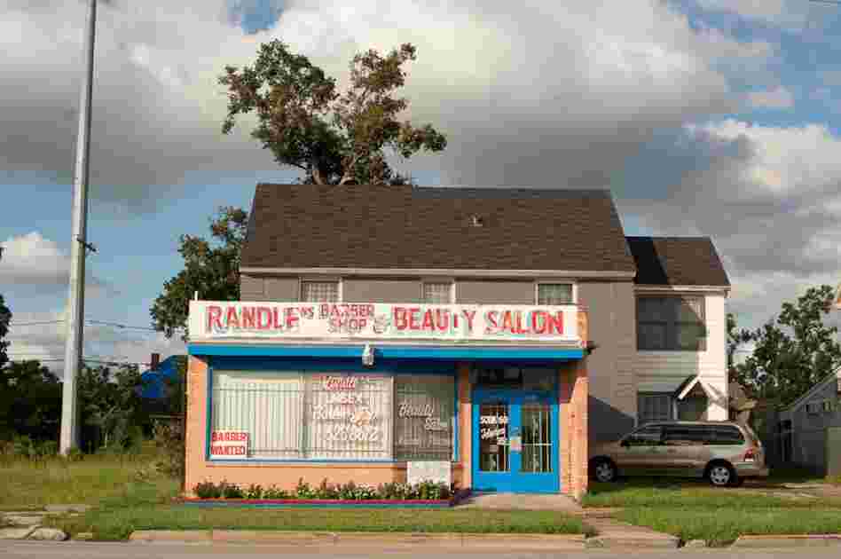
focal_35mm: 50
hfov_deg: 39.6
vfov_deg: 26.9
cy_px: 280
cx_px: 420
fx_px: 1167
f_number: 8
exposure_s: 1/800
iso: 200
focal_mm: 50
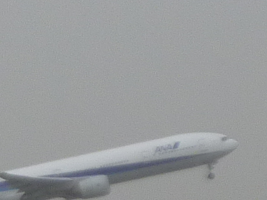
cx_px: -160
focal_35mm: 550
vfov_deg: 2.7
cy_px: 143
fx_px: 4243
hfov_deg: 3.6
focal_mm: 12.8
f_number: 4.2
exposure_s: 1/400
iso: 80
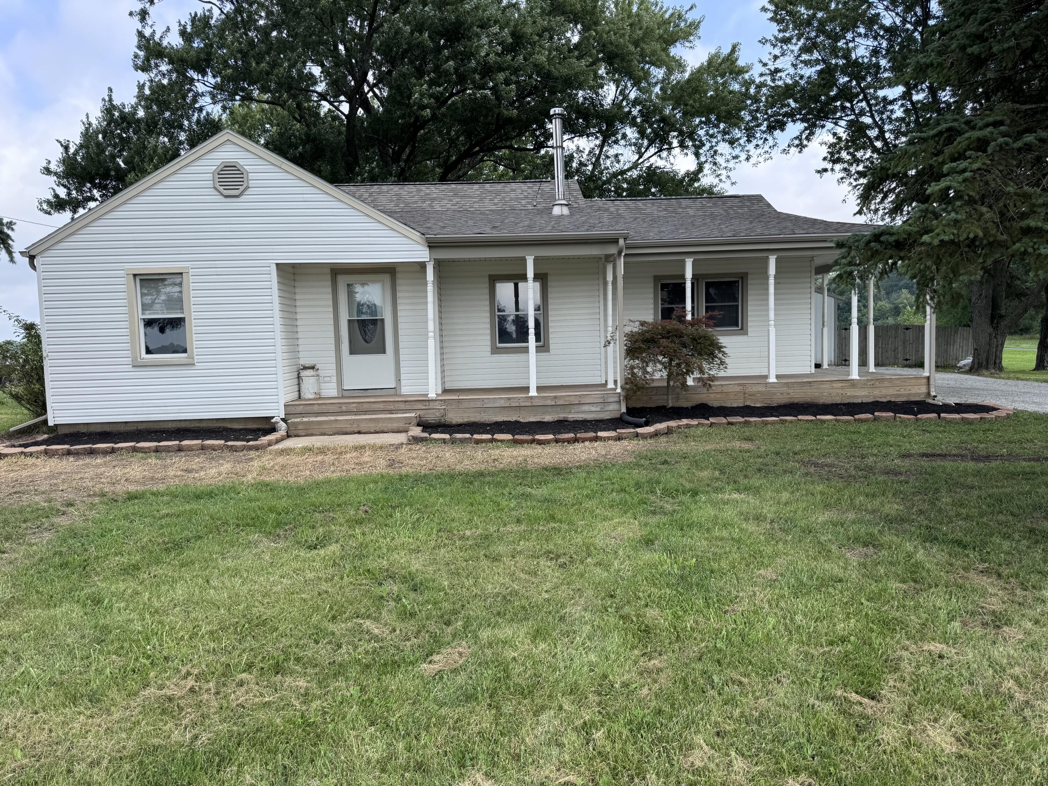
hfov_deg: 71.6
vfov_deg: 56.8
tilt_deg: -3.6
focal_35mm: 24
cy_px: 393
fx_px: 727
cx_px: 524
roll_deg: +1.6
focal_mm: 6.76
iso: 80
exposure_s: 1/1560
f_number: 1.78
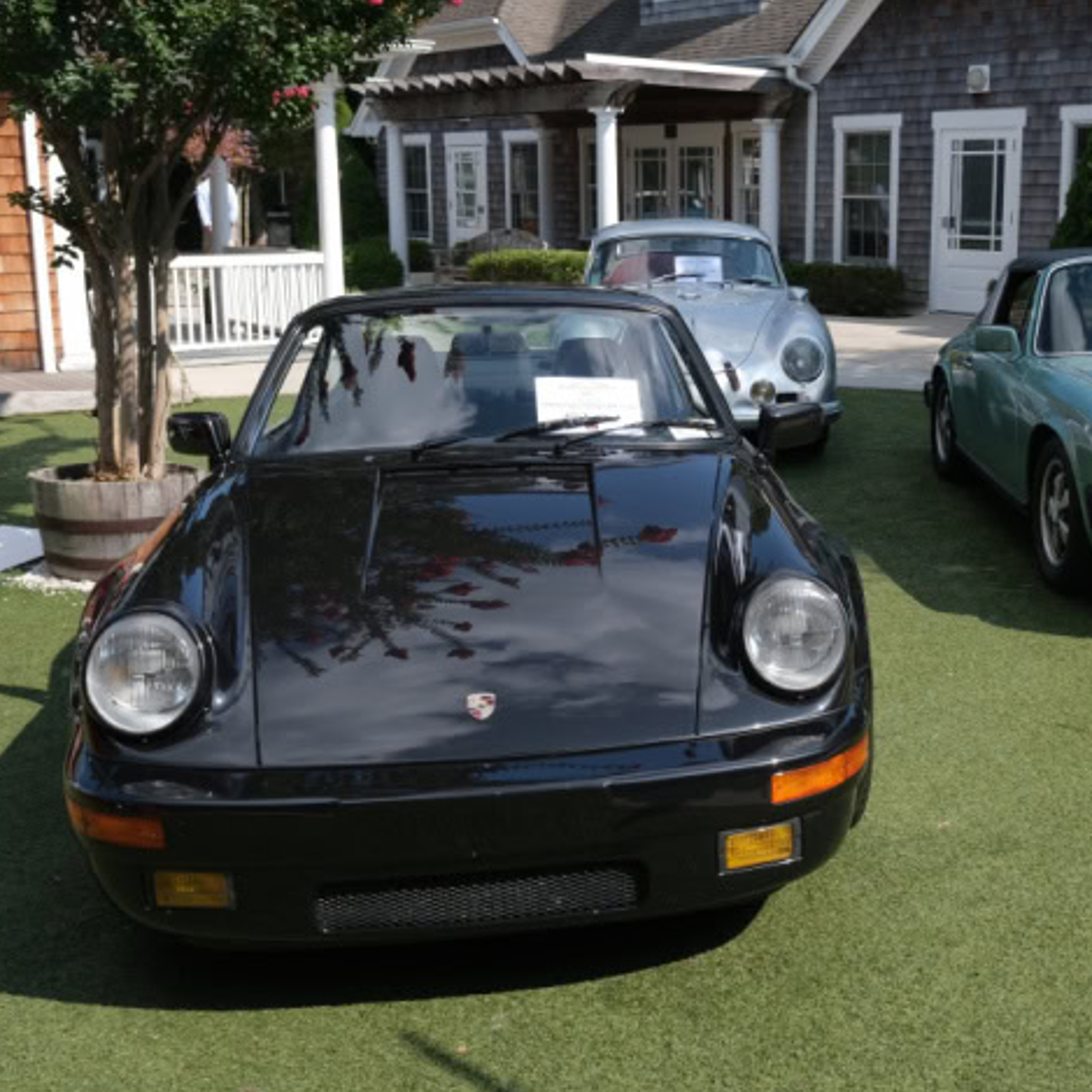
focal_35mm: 42
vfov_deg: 40.0
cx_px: 771
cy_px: 506
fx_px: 1499
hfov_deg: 39.3
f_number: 8
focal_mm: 19.2
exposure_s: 1/300
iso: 200
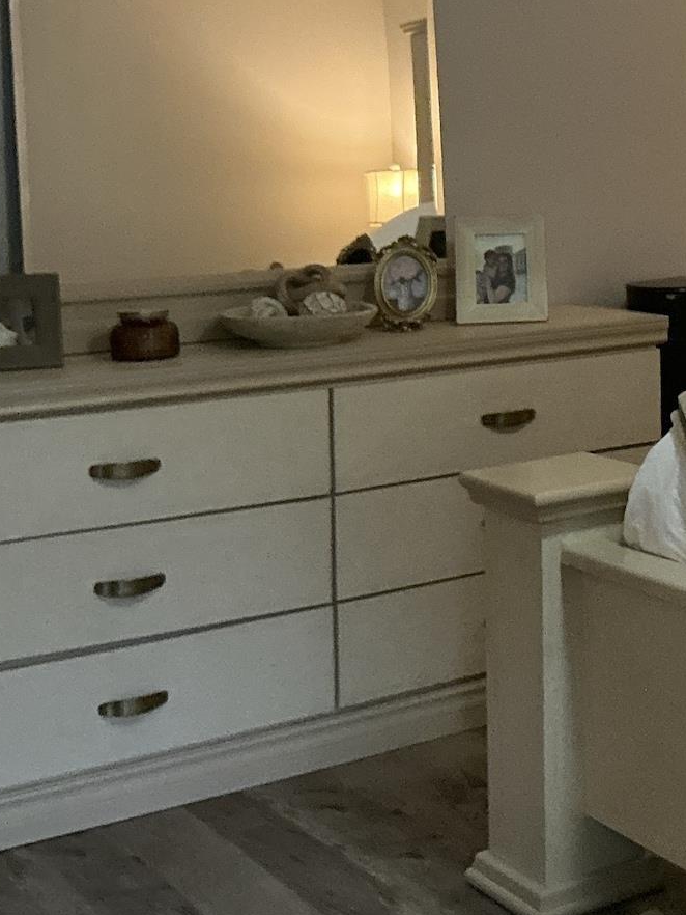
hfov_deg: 20.6
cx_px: 896
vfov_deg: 29.4
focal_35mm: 65
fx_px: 1717
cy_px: 246
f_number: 1.8
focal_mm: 3
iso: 160
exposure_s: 1/60
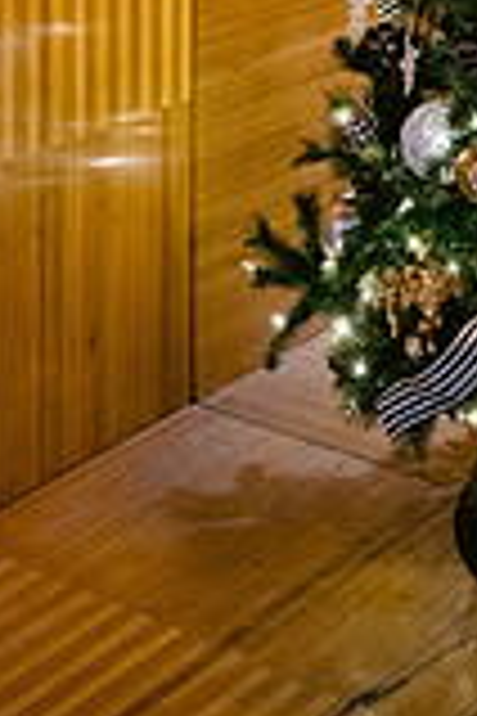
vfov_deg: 18.8
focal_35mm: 99
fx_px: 1967
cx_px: 405
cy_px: -270
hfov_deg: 13.7
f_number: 1.8
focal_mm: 35
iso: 1600
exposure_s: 1/100
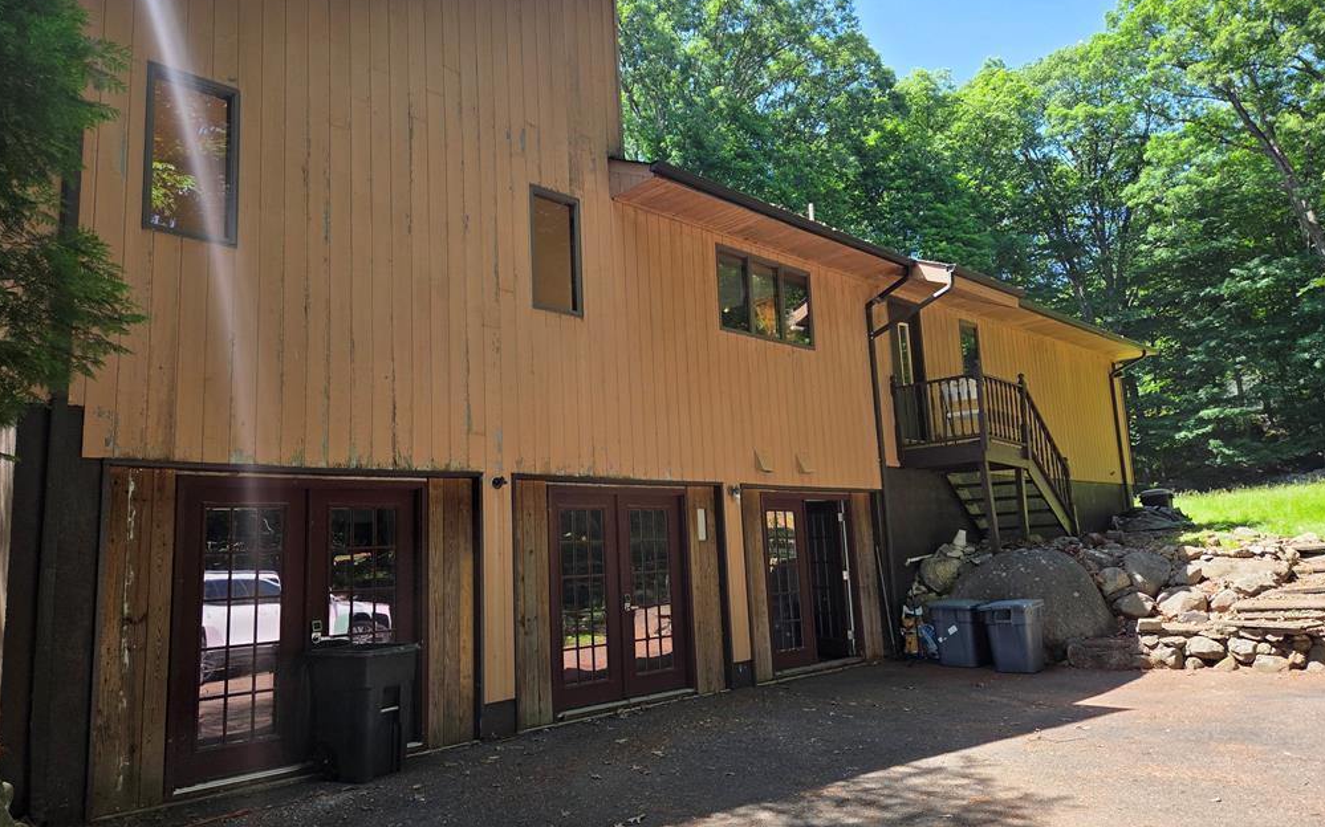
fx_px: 903
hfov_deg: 72.6
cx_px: 651
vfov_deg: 49.3
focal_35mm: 25
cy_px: 404
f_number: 1.8
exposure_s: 1/1192
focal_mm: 5.4
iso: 80
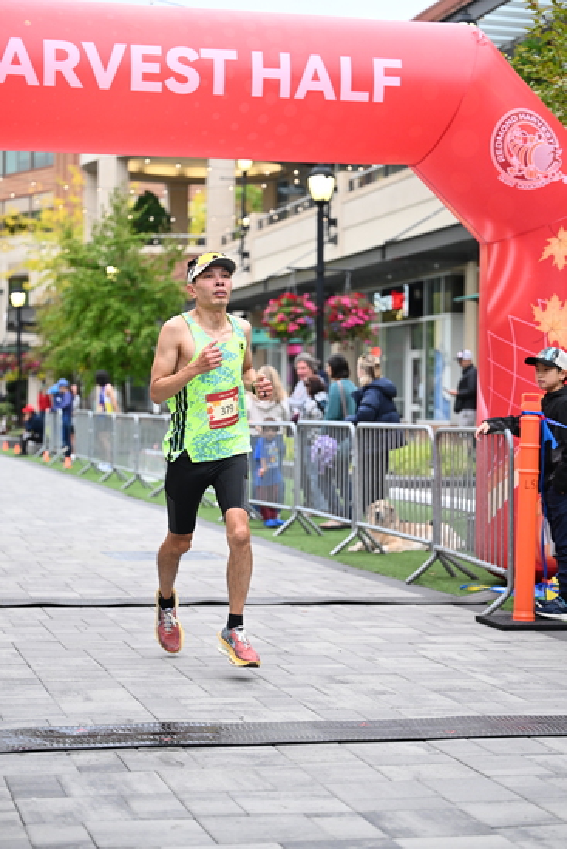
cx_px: 284
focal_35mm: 72
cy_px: 424
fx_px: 1700
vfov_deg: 28.1
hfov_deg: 18.9
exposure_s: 1/1250
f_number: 2.8
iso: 1600
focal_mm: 72
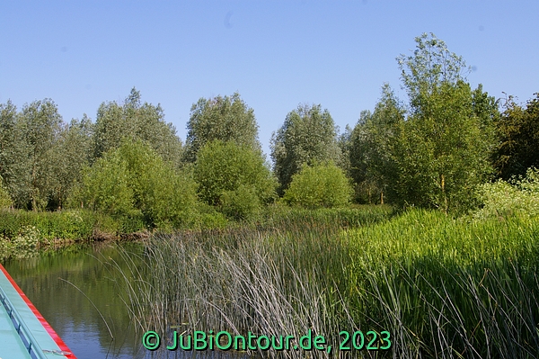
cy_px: 180
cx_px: 270
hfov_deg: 40.0
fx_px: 740
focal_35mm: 50
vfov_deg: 27.2
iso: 200
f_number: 9.5
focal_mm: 33
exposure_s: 1/250
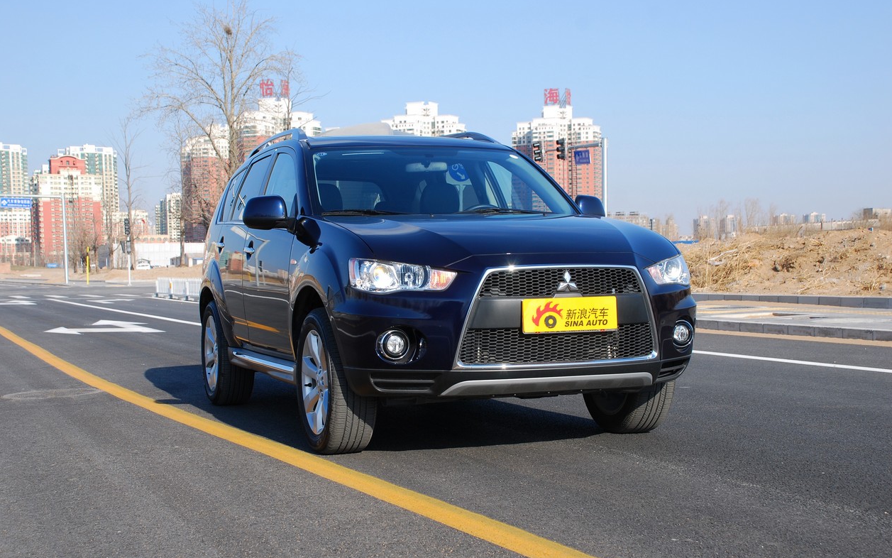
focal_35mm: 55
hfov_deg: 37.2
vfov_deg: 23.8
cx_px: 453
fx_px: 1326
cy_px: 278
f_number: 8
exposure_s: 1/200
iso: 100
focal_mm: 35
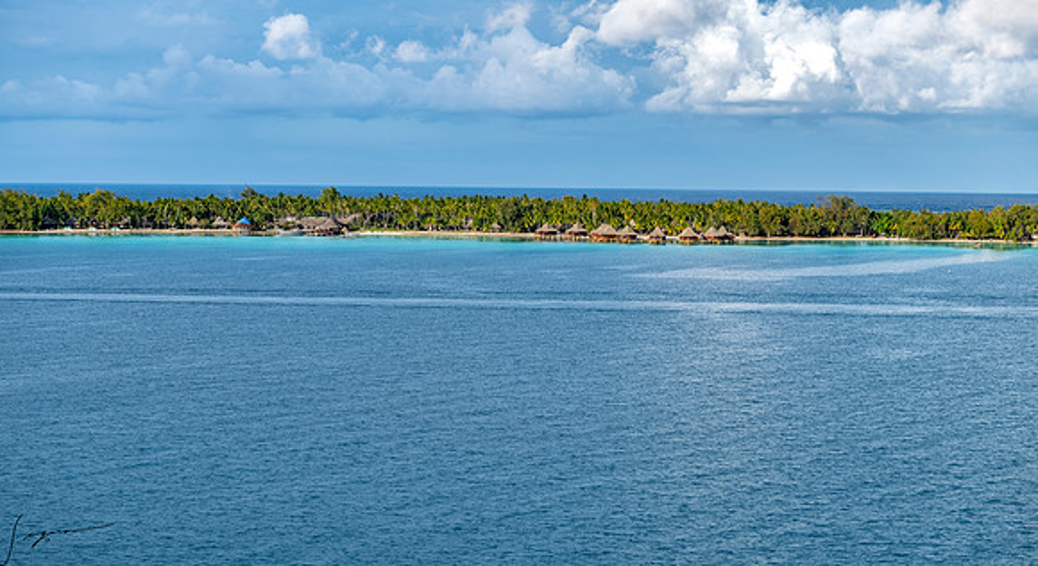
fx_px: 2056
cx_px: 522
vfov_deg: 15.7
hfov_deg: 28.3
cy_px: 318
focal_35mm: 75
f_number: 7.1
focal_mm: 70
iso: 125
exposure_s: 1/125
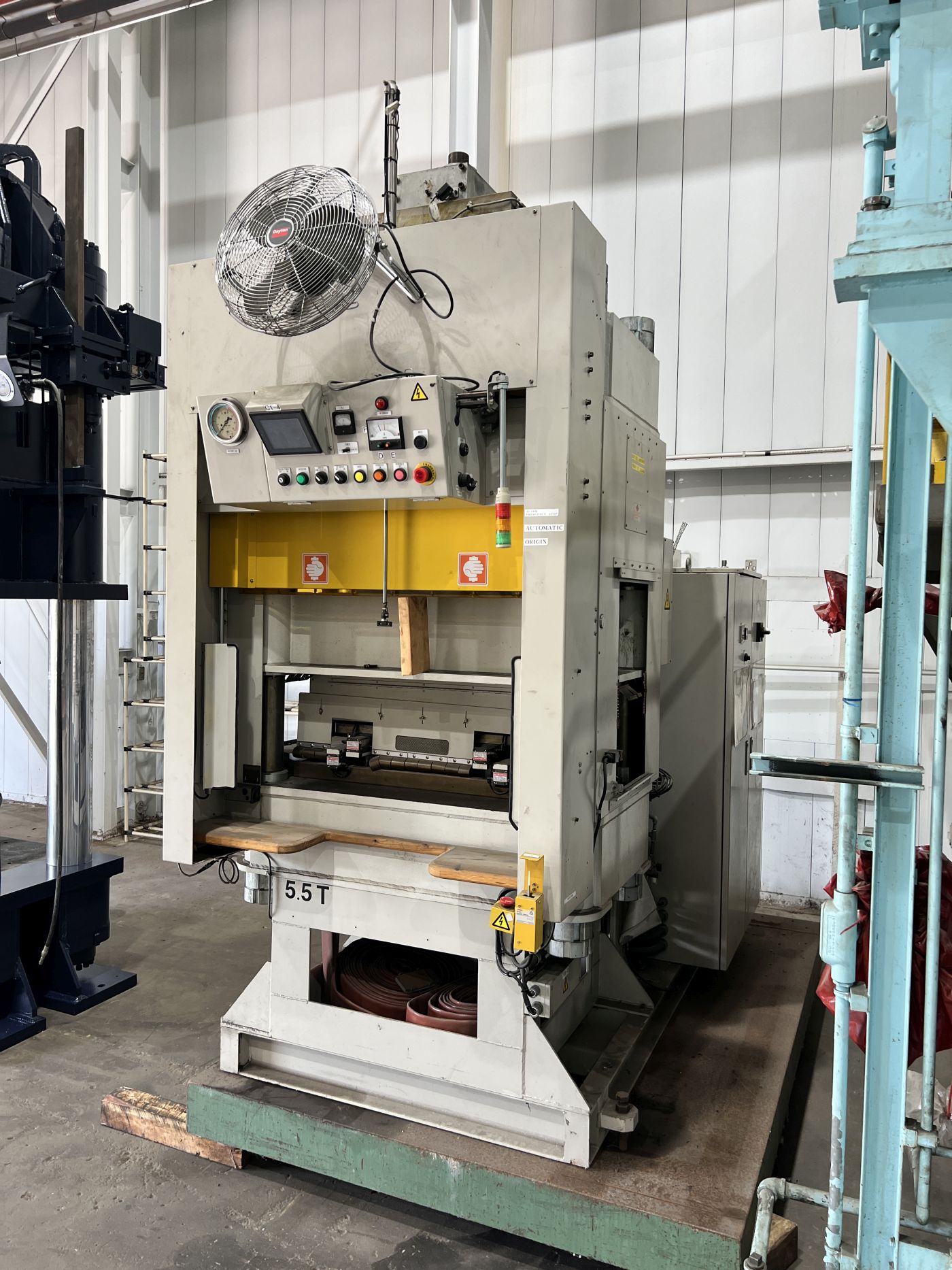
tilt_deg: +0.2
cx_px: 476
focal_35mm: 26
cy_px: 635
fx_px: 954
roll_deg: -0.8
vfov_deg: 67.3
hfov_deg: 53.1
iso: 100
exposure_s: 1/121
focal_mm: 5.7
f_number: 1.5
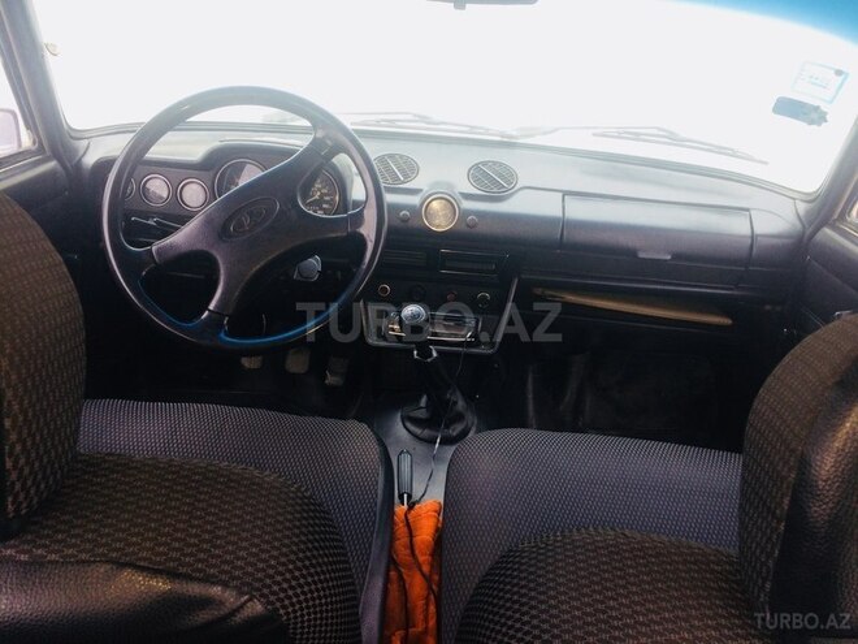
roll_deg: -3.0
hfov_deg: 61.7
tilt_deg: -24.7
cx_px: 429
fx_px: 719
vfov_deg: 48.2
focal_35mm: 29
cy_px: 322
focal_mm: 4.15
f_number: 2.2
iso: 32
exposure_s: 1/51
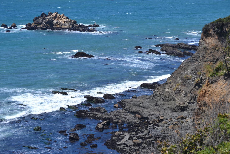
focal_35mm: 106
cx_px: 114
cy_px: 77
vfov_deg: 12.9
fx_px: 677
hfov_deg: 19.3
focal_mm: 70
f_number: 8
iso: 100
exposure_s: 1/250
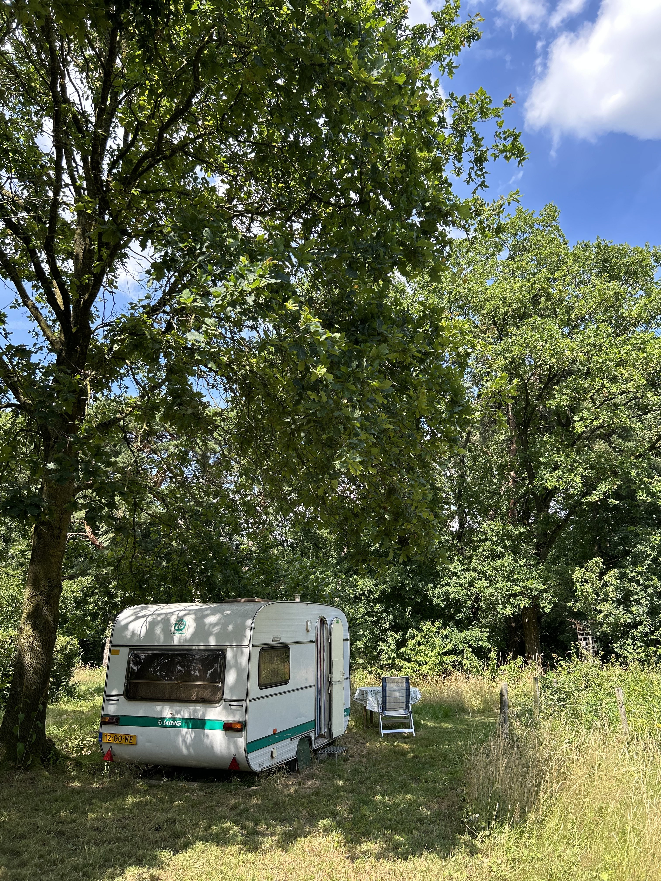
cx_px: 330
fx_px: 662
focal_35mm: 26
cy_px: 440
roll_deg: +0.4
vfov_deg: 67.3
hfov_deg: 53.1
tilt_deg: +17.5
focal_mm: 5.7
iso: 50
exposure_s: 1/859
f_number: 1.5
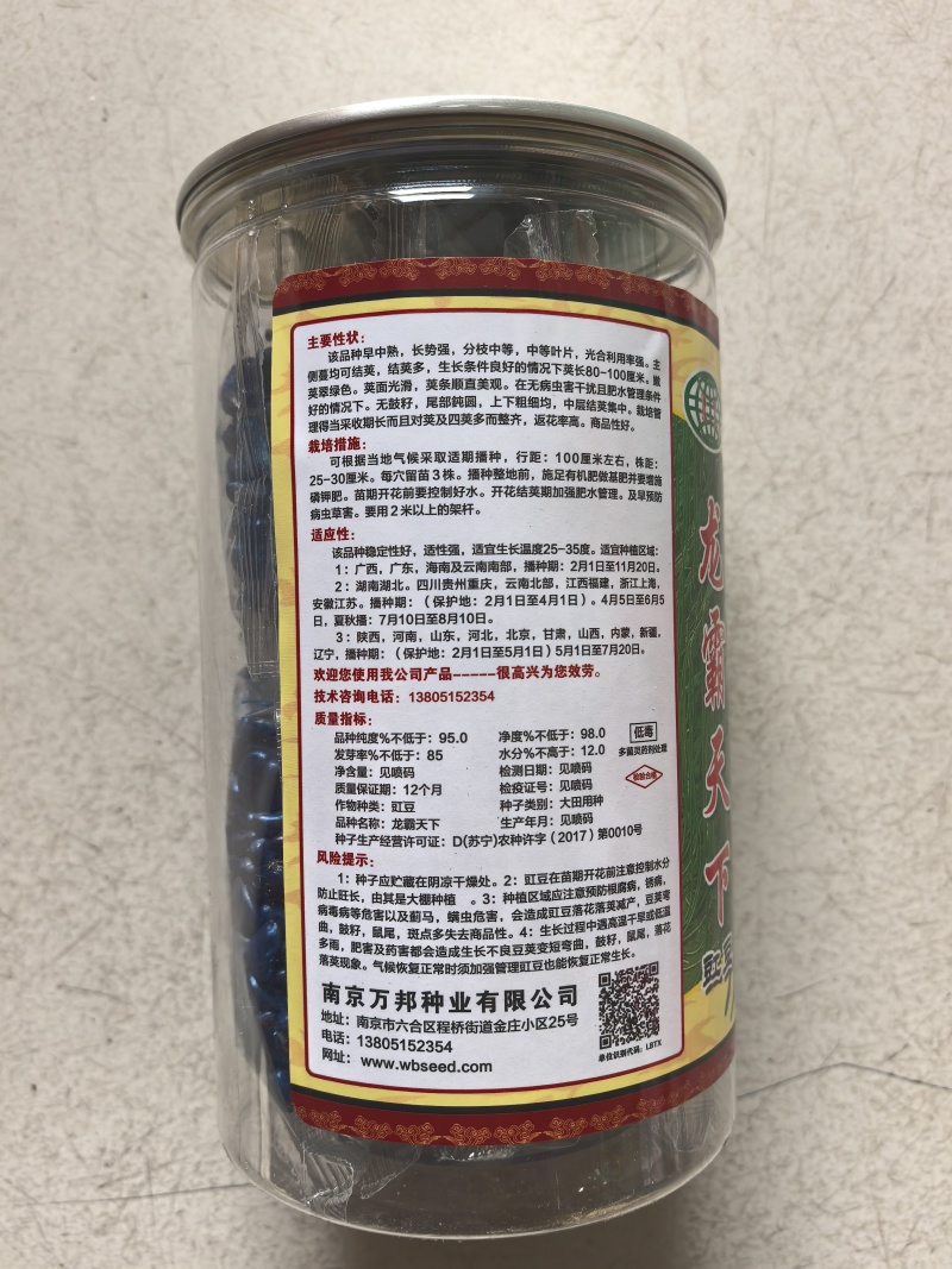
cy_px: 634
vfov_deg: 65.3
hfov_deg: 51.3
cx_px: 476
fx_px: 990
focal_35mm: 27
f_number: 2.8
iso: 250
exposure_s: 1/50
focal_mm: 6.98
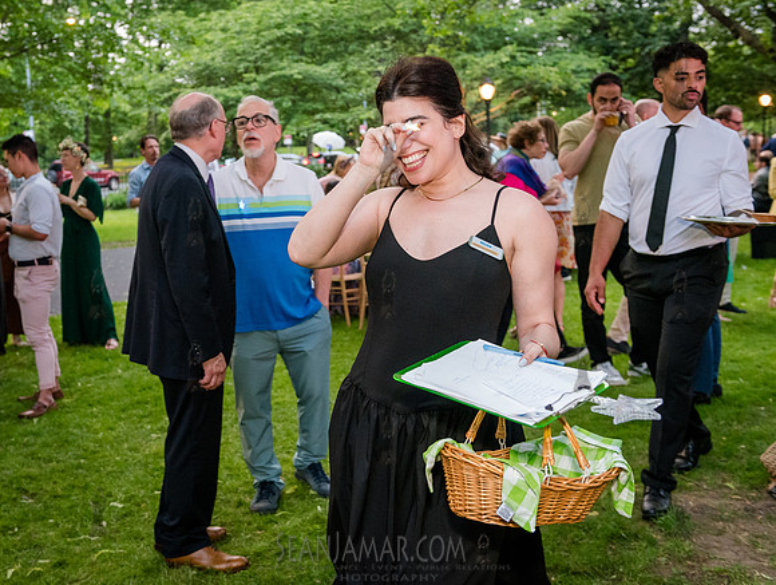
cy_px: 261
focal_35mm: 46
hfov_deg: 40.5
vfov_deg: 31.3
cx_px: 285
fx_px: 1043
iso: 4000
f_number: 3.5
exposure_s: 1/125
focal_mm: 35
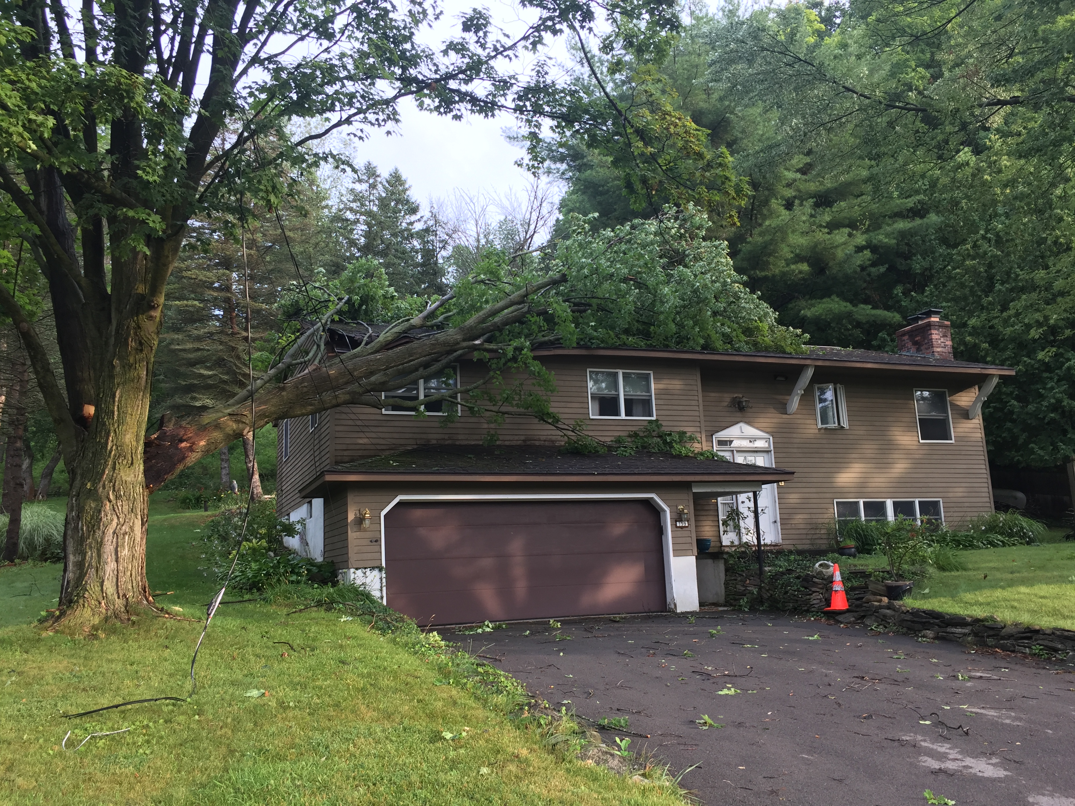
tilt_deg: +10.7
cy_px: 403
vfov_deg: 48.2
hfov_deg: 61.7
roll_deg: +1.8
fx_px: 901
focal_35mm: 29
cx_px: 538
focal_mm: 4.15
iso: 32
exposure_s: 1/120
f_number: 2.2
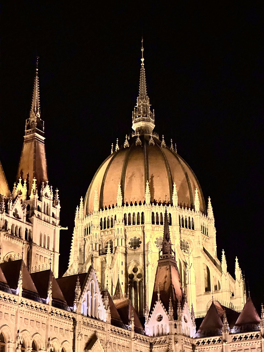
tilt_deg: +23.1
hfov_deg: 19.1
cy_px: 176
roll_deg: +0.0
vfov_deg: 25.3
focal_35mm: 77
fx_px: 783
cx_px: 132
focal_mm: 9
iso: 1000
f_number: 2.8
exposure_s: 1/34
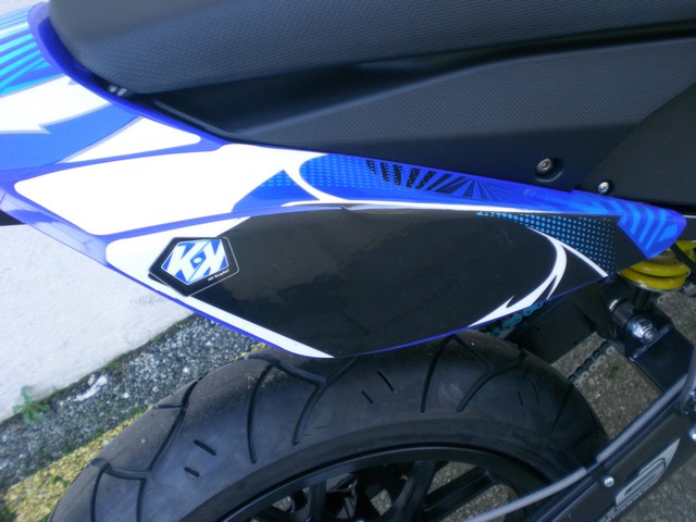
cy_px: 261
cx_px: 348
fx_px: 885
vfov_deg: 32.9
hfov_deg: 42.9
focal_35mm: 44
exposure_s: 1/51.8
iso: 193
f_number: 3.5
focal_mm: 7.4
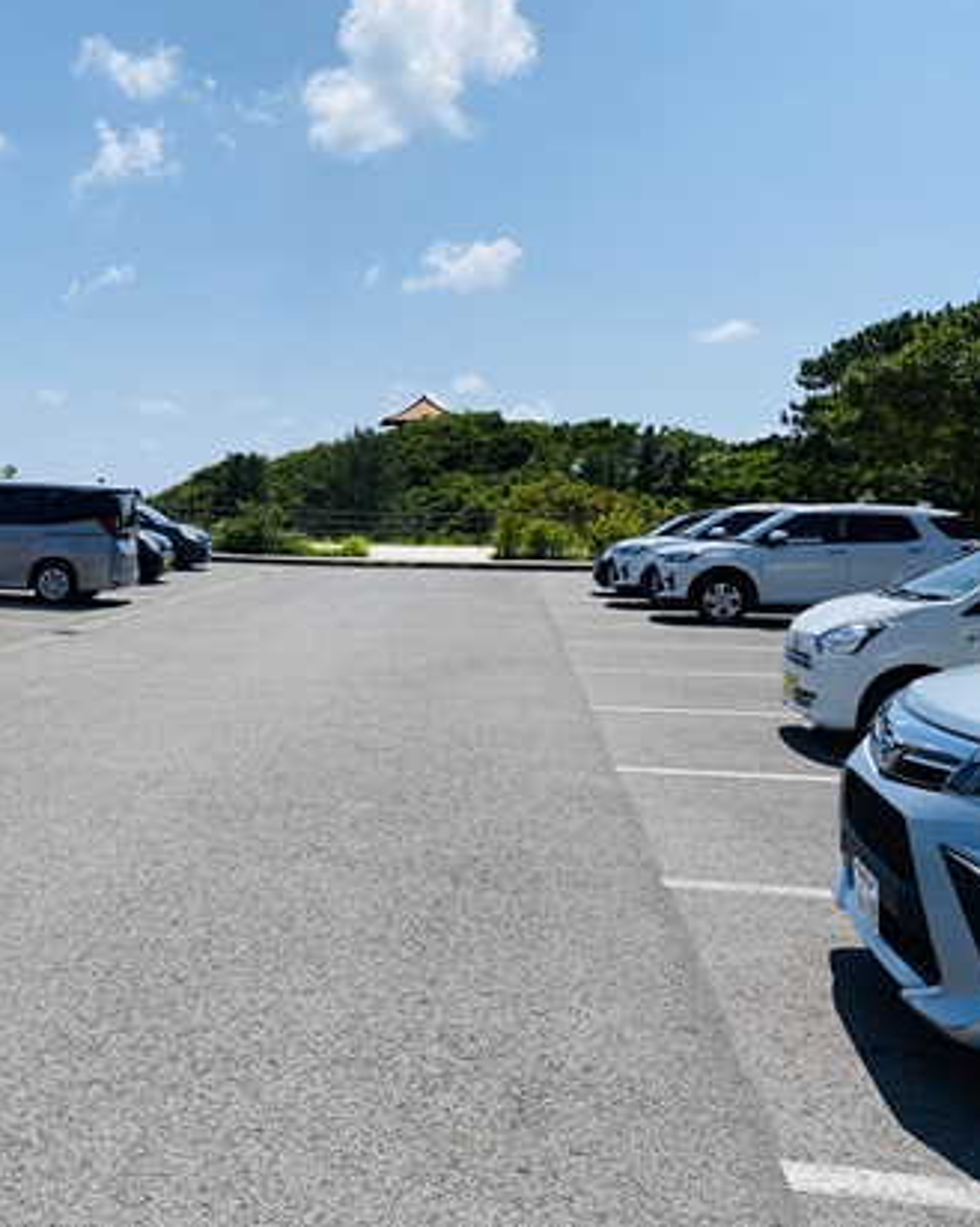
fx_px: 1343
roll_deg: -1.2
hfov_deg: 38.6
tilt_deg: -2.4
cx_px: 200
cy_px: 560
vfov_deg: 49.1
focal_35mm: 37
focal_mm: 4.25
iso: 32
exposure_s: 1/5747
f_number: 1.8
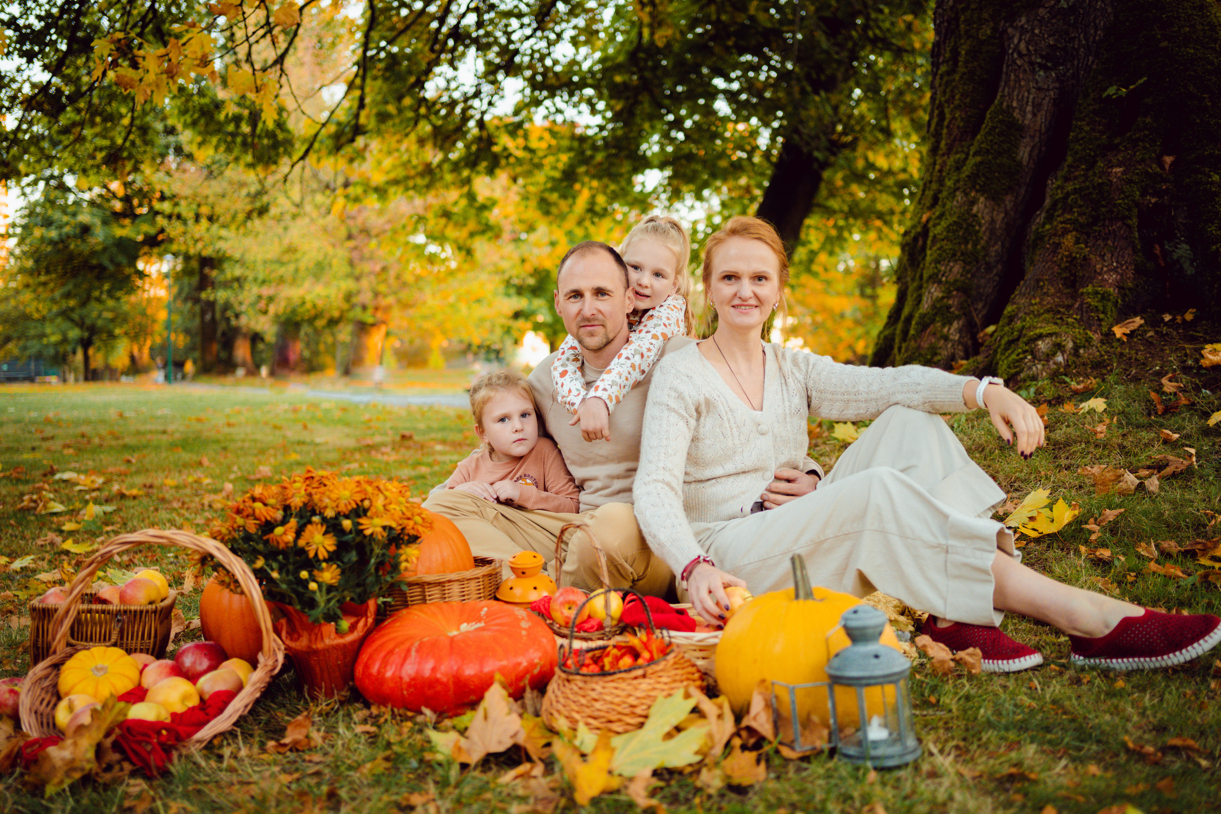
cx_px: 603
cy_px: 407
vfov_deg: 37.1
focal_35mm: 36
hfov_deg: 53.5
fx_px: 1211
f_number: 2
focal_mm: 35
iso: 640
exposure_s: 1/320
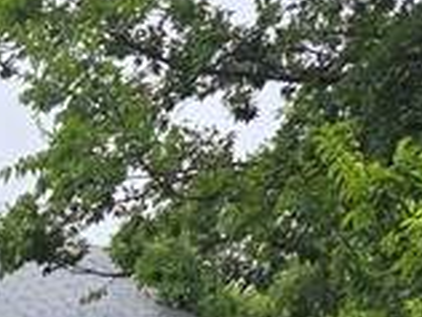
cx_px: -486
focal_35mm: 149
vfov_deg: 9.2
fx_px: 1819
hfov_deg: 11.6
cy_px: 682
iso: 25
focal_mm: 5.4
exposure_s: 1/123
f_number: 1.8
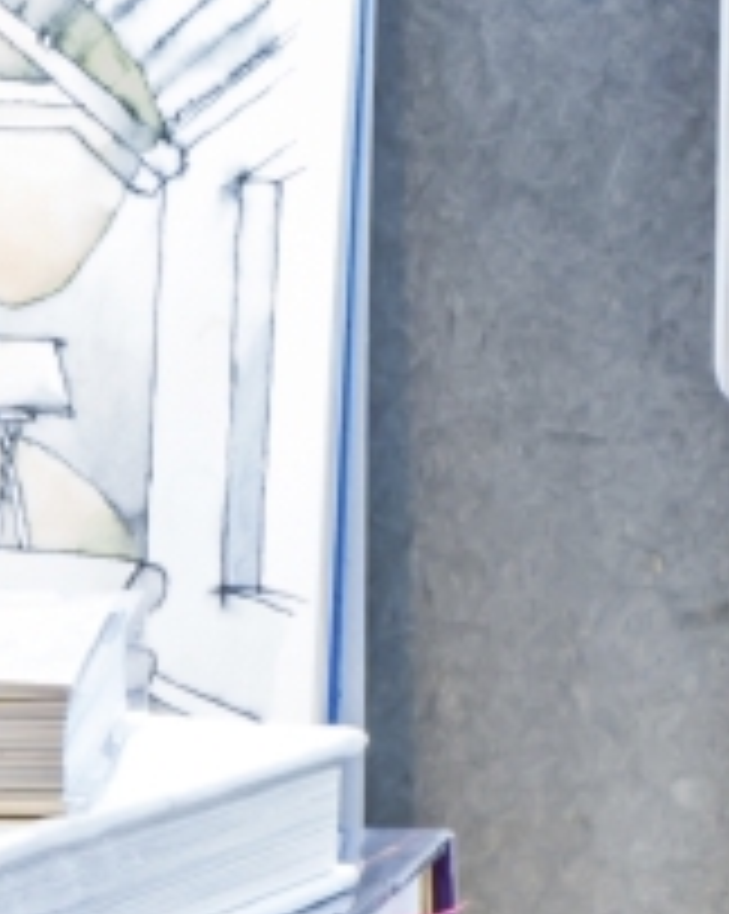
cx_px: -1462
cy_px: 1373
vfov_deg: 5.0
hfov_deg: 3.9
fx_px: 10399
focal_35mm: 385
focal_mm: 25
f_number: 11
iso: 200
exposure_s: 1.6
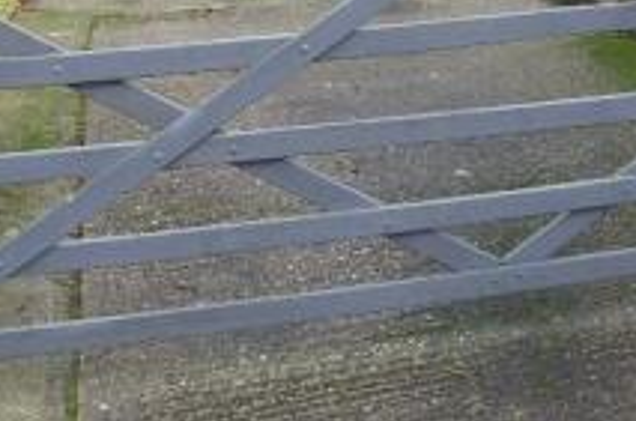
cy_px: -69
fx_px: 1304
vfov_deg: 17.6
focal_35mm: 74
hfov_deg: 27.4
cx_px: 355
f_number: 7.1
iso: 100
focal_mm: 16
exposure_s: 1/40
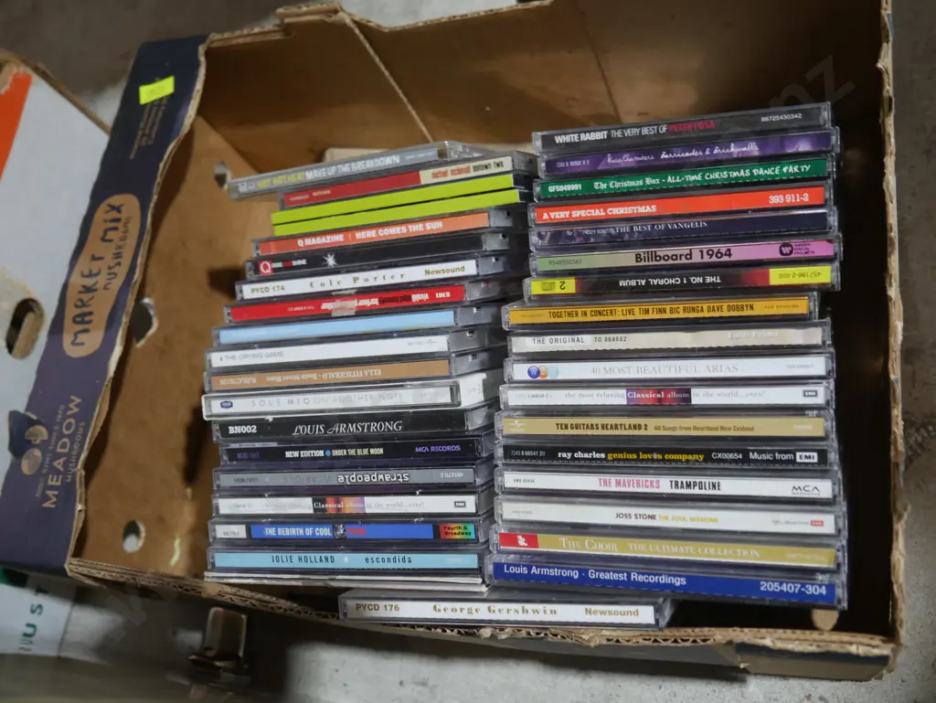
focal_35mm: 34
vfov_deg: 41.8
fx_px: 920
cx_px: 468
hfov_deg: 53.9
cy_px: 352
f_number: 4
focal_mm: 17
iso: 800
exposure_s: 1/60
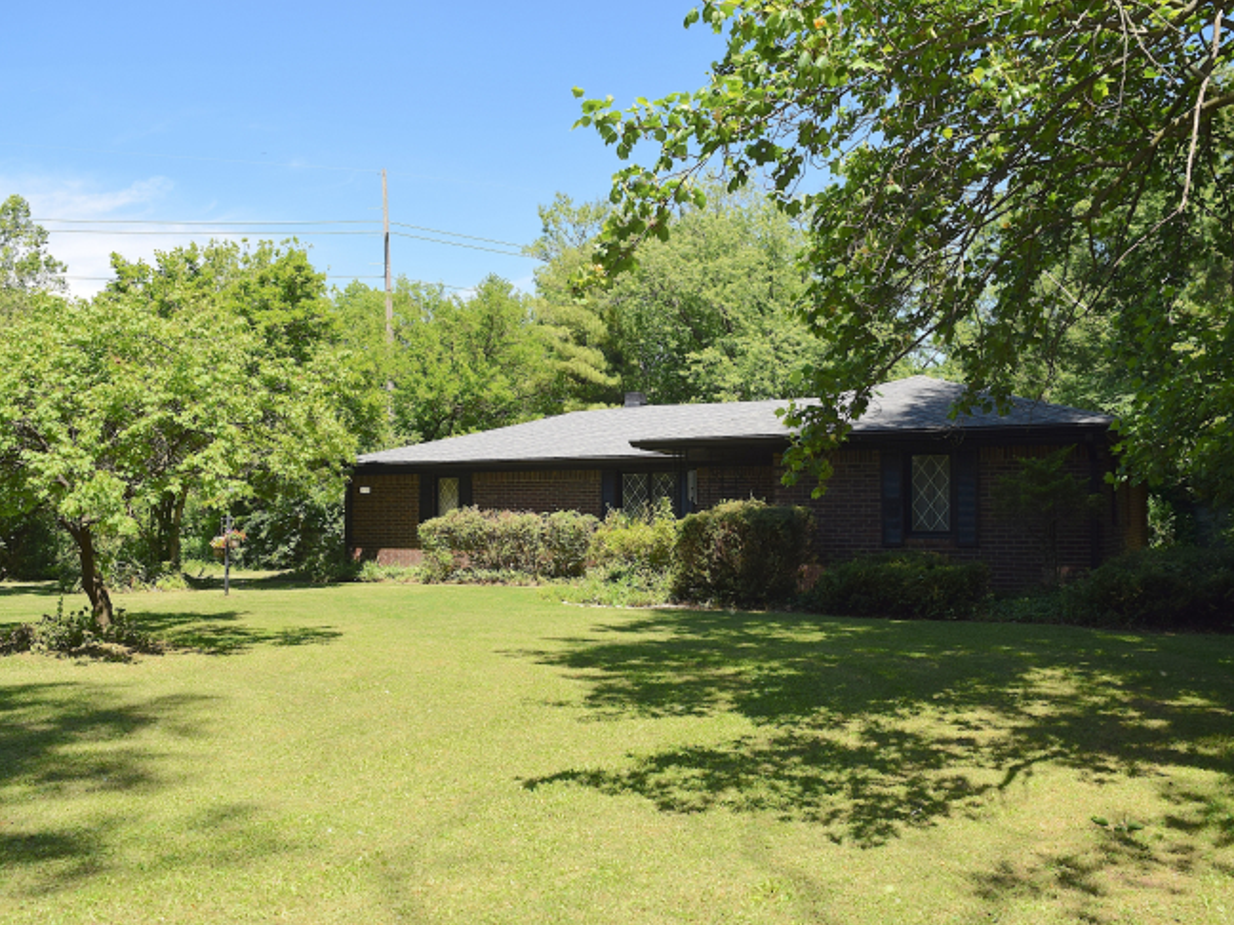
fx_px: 1069
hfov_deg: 60.0
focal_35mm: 30
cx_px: 624
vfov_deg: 46.8
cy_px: 472
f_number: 7.1
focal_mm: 18
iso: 100
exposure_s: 1/200
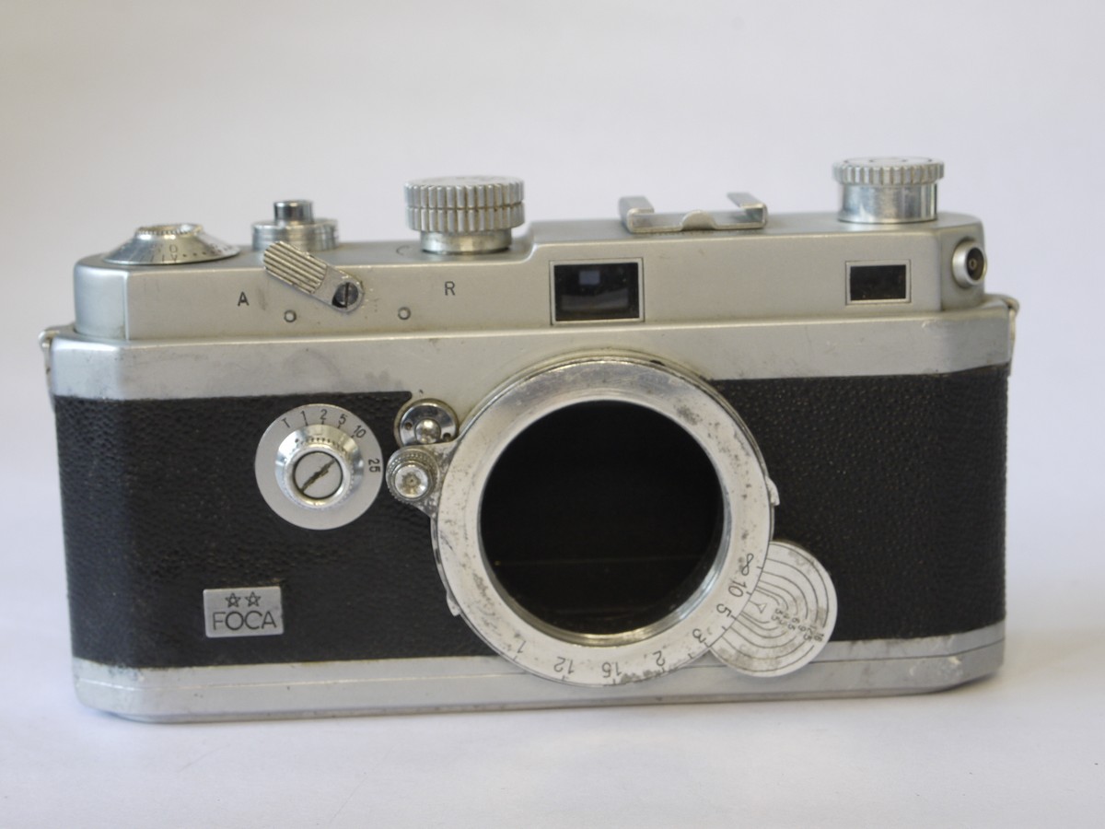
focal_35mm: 68
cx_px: 552
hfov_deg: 28.6
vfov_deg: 21.6
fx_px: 2171
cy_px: 414
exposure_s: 1/8
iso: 400
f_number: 9
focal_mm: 34
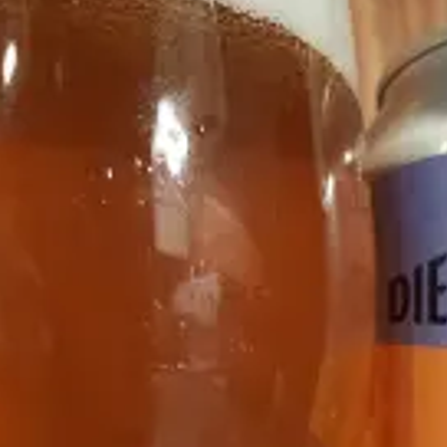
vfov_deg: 23.9
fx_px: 950
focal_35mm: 65
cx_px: 342
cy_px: 549
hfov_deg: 26.1
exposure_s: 1/40
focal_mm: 4.6
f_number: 2
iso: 320
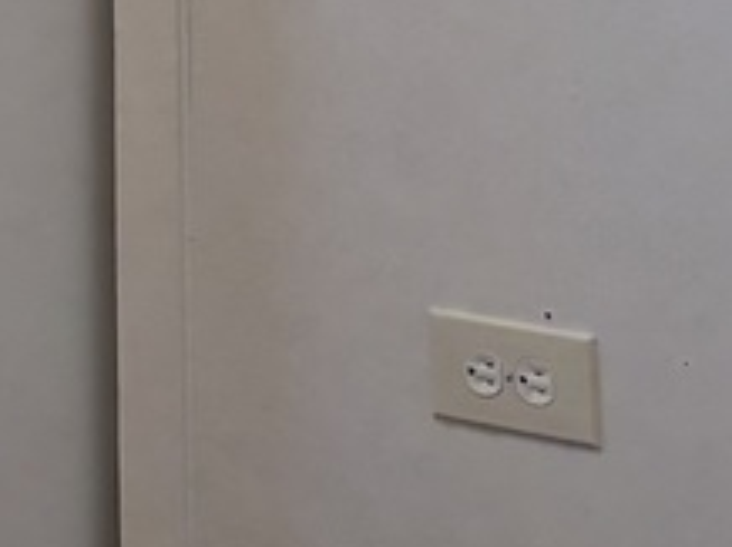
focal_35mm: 172
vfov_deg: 7.9
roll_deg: -1.2
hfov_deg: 10.1
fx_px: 3633
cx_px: -1001
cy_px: -839
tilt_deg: +5.1
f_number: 1.6
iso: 64
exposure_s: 1/161
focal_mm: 5.96
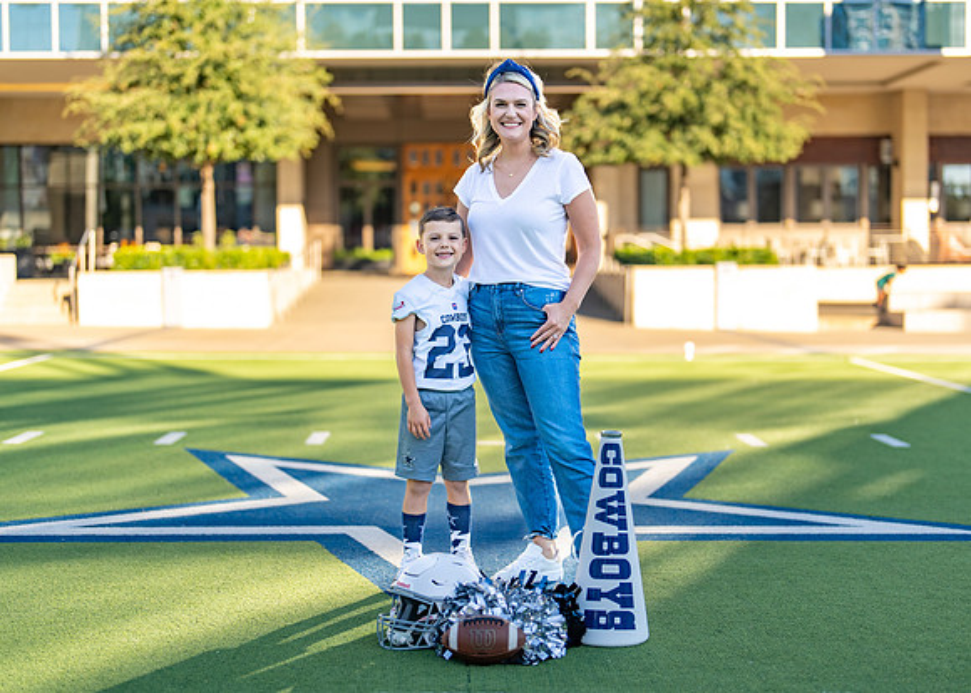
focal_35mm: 59
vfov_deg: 24.2
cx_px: 527
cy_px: 338
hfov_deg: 33.4
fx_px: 1617
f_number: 1.2
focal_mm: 50
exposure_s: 1/2500
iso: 100
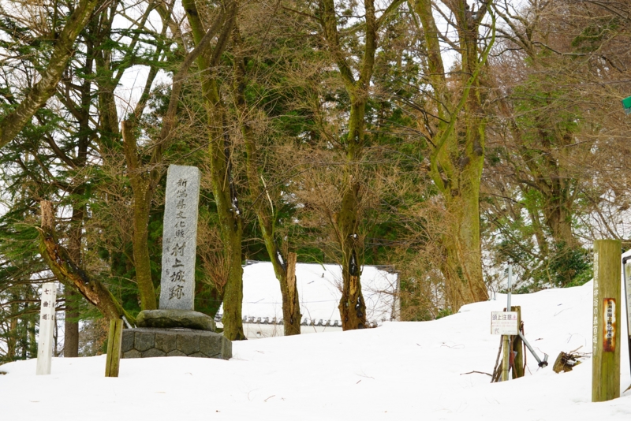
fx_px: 1403
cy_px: 210
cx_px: 316
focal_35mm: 80
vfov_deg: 17.1
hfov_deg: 25.4
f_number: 6.3
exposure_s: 1/100
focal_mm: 80
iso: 100
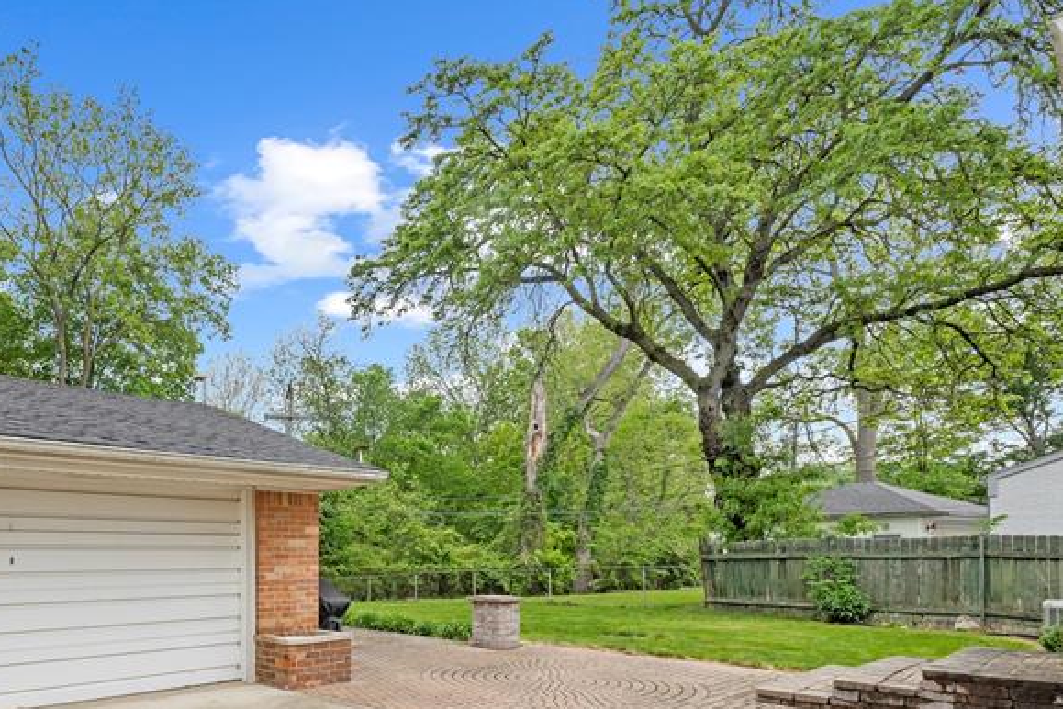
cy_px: 558
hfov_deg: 72.3
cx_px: 303
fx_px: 679
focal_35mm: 23
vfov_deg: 51.9
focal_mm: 13
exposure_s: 1/30
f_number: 8
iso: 250
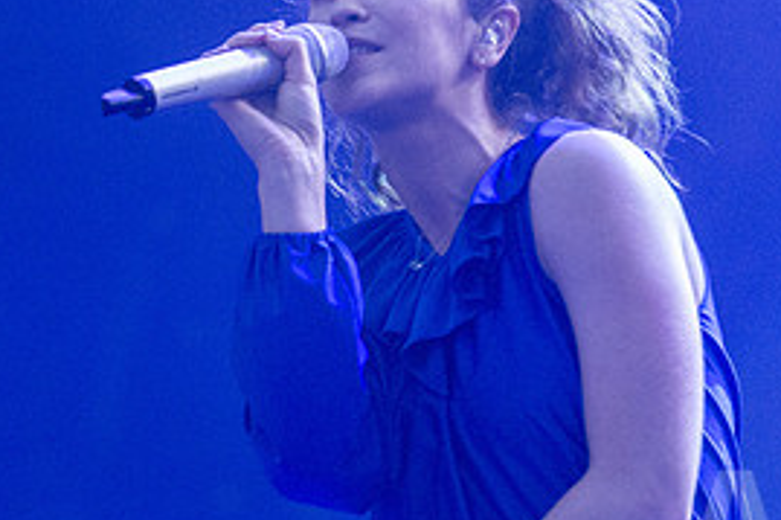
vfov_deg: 3.4
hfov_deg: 5.2
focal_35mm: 399
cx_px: 293
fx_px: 8650
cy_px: 212
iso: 6400
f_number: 4.5
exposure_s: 1/125
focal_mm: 185
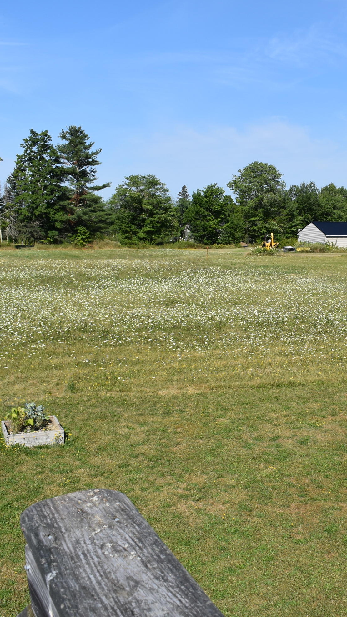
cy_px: 309
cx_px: 301
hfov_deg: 26.9
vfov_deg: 47.4
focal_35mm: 43
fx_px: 703
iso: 200
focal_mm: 18
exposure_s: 1/400
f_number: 10
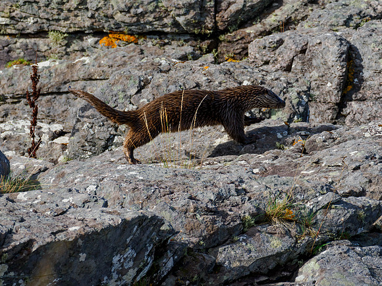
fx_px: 9281
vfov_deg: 1.8
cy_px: 143
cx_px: 191
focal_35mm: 841
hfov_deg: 2.4
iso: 400
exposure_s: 1/1250
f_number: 5.6
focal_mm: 420
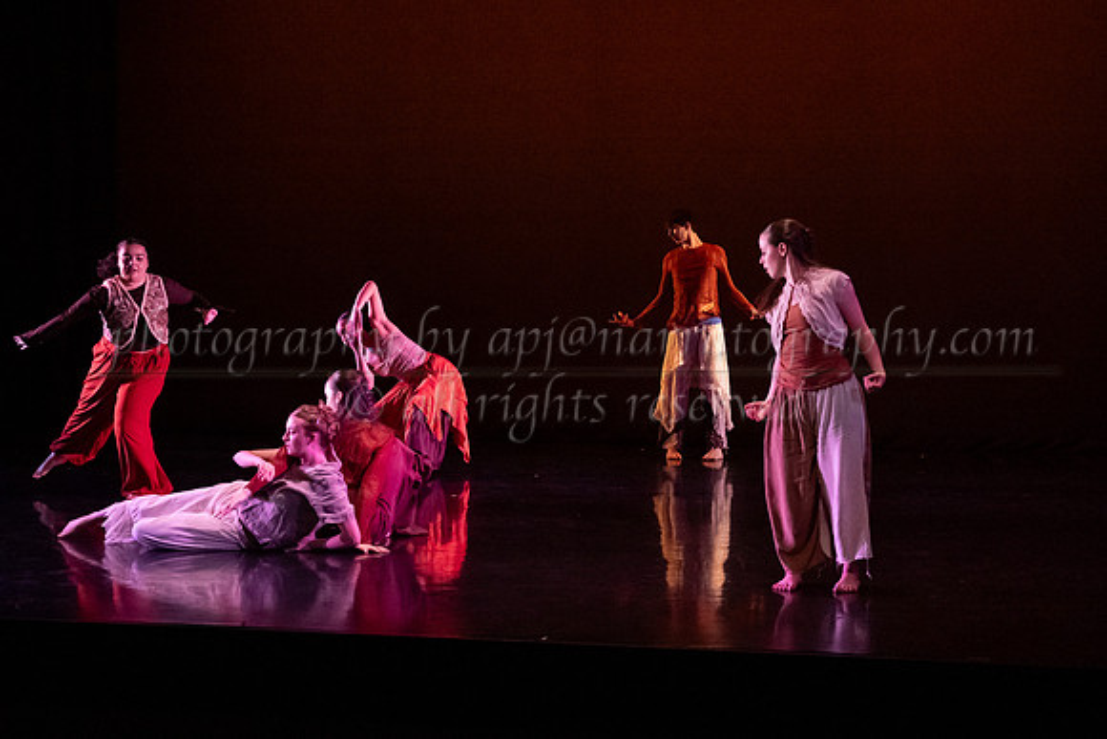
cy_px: 370
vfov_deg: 19.4
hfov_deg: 28.6
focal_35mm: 70
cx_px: 694
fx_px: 2160
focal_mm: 56
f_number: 4
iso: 4000
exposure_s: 1/400
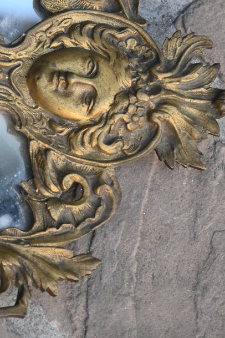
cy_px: 44
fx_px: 2465
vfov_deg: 7.8
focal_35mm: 263
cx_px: 44
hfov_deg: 5.2
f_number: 5.6
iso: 400
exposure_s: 1/250
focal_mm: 89
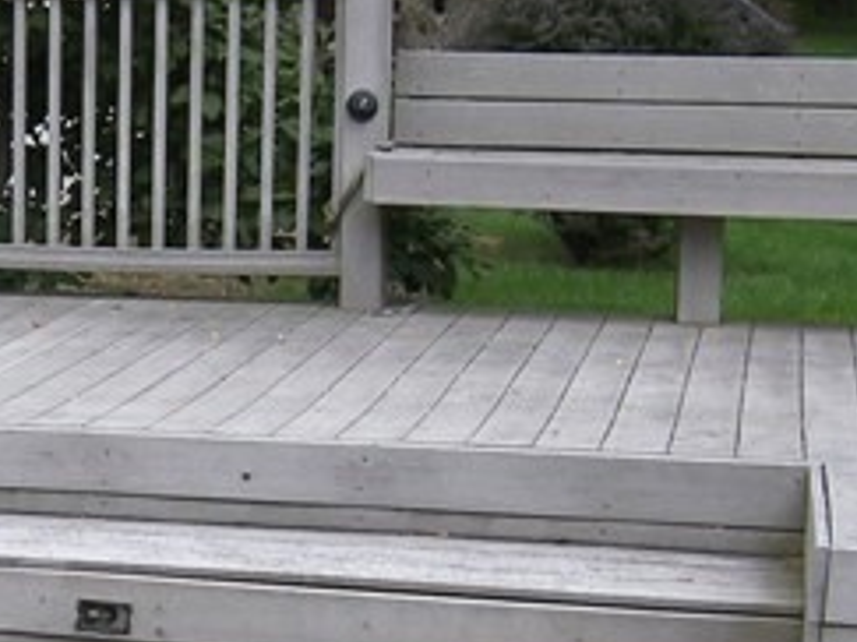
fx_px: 2499
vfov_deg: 14.5
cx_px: -60
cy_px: 582
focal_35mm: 101
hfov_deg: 18.8
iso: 50
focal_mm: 5
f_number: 2.8
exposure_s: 1/400
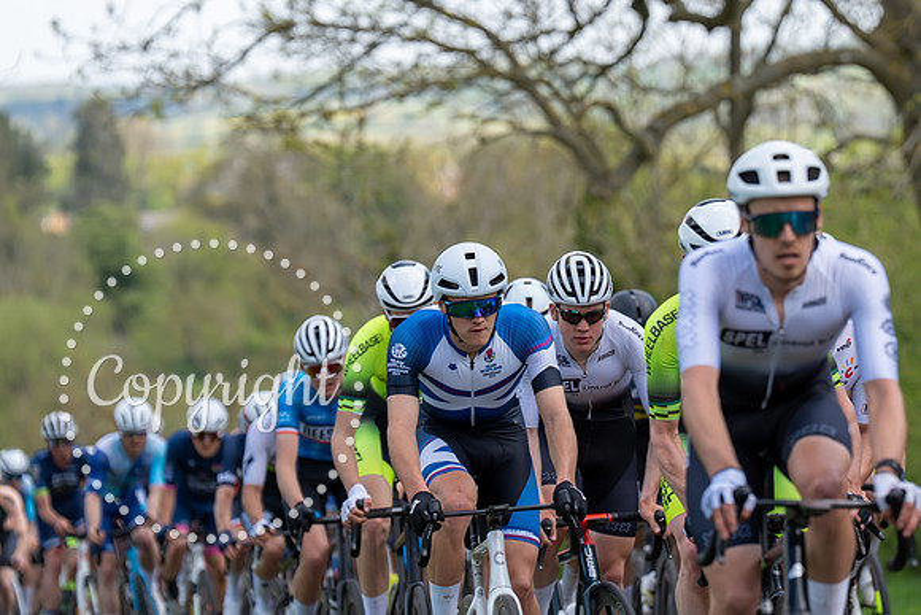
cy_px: 215
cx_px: 600
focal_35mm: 208
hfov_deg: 9.9
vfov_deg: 6.6
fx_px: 5331
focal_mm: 160
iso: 125
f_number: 3.5
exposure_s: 1/1000
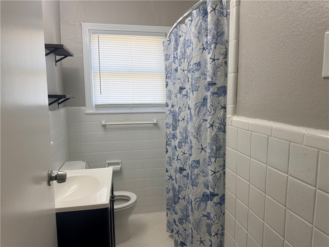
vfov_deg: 56.8
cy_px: 124
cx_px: 164
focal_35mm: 24
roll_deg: +0.2
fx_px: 228
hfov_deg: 71.6
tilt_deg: -6.8
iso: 160
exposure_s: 1/120
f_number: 1.78
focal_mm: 6.76
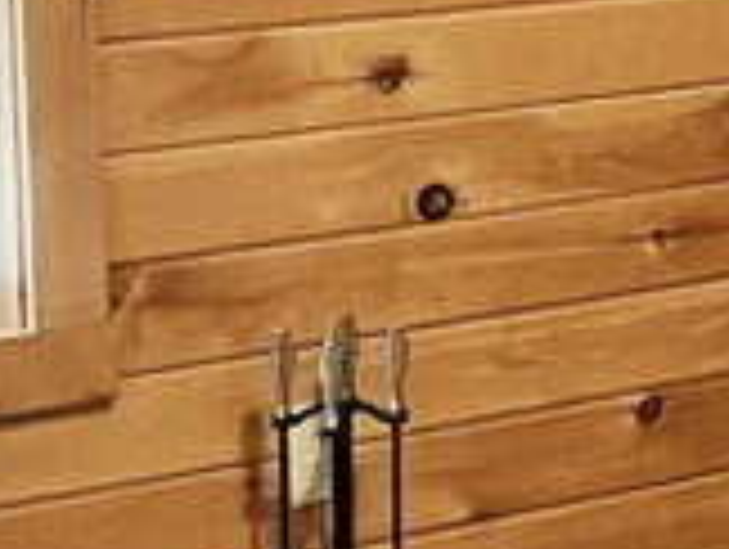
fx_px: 3459
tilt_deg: -5.2
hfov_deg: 11.4
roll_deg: +0.6
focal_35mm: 164
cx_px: 1170
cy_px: -104
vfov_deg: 9.0
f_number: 1.5
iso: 500
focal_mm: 5.7
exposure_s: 1/40
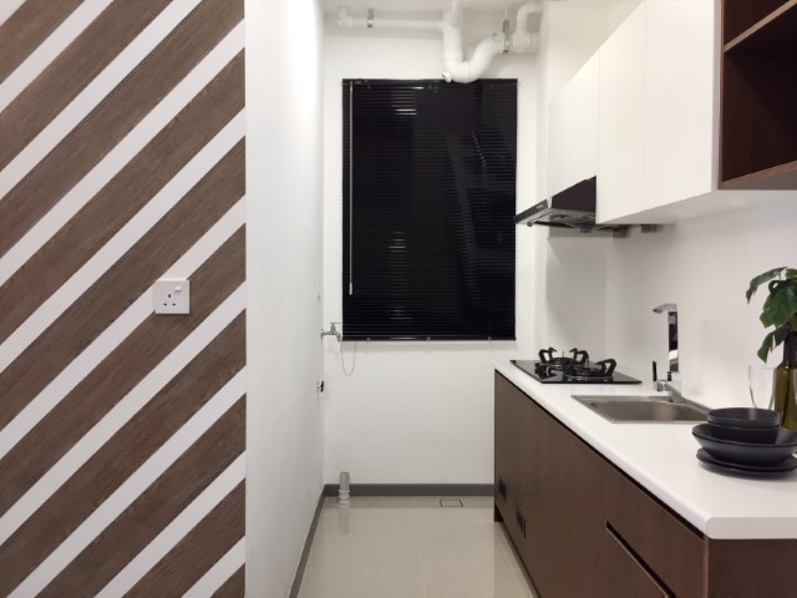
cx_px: 398
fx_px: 668
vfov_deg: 48.2
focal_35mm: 29
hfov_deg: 61.7
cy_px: 299
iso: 64
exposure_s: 1/33
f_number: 2.2
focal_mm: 4.15
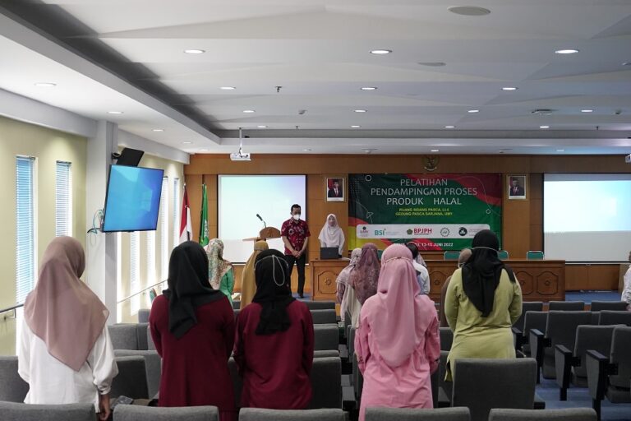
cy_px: 210
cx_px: 316
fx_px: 859
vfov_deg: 27.5
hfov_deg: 40.3
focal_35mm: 49
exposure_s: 1/160
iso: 3200
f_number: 4
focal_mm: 33
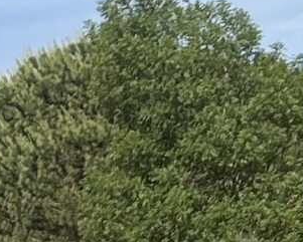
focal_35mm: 175
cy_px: 504
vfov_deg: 8.3
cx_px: 588
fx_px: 1570
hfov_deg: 10.2
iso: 25
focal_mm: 2.69
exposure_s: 1/1000
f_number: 1.9
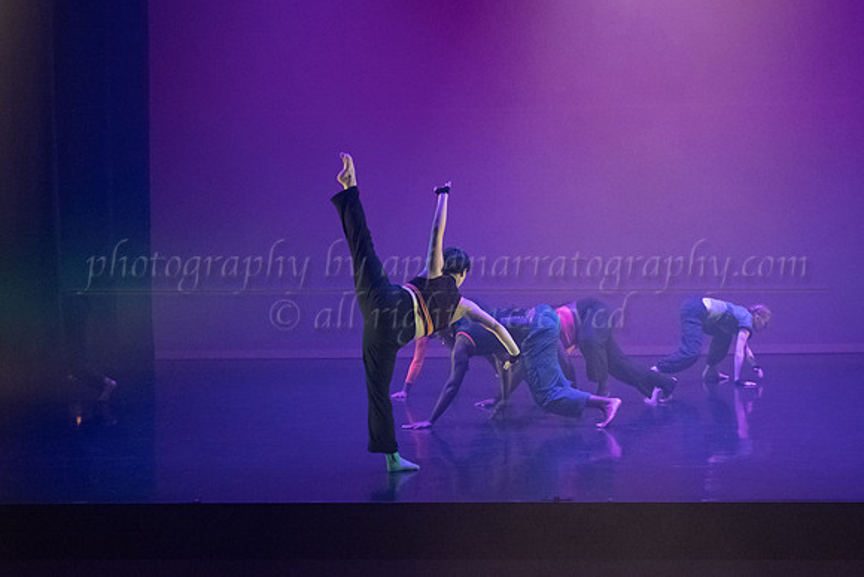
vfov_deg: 16.2
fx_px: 2027
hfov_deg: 24.1
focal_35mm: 84
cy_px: 315
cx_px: 436
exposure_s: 1/320
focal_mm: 60
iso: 4000
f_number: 2.8
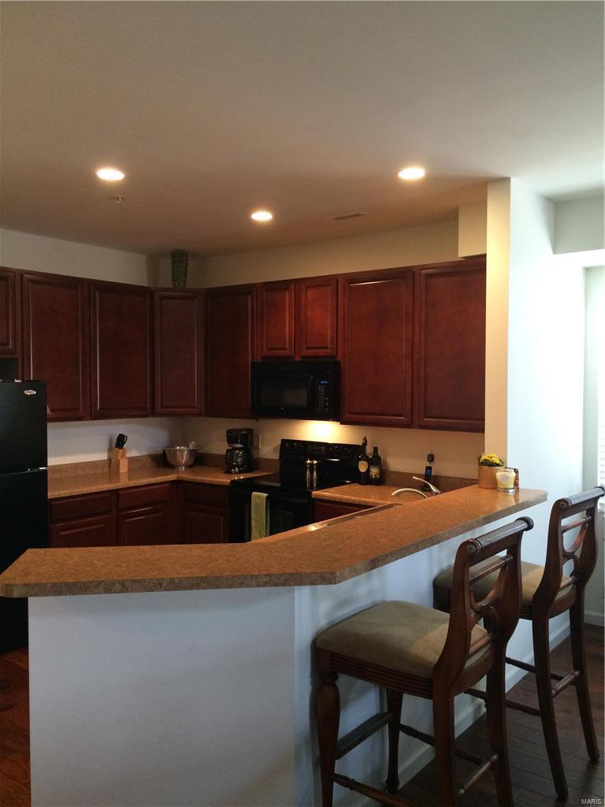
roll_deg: -0.3
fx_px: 676
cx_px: 302
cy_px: 404
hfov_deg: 48.2
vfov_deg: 61.7
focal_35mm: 29
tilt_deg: -2.6
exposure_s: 1/30
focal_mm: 4.15
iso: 200
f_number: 2.2
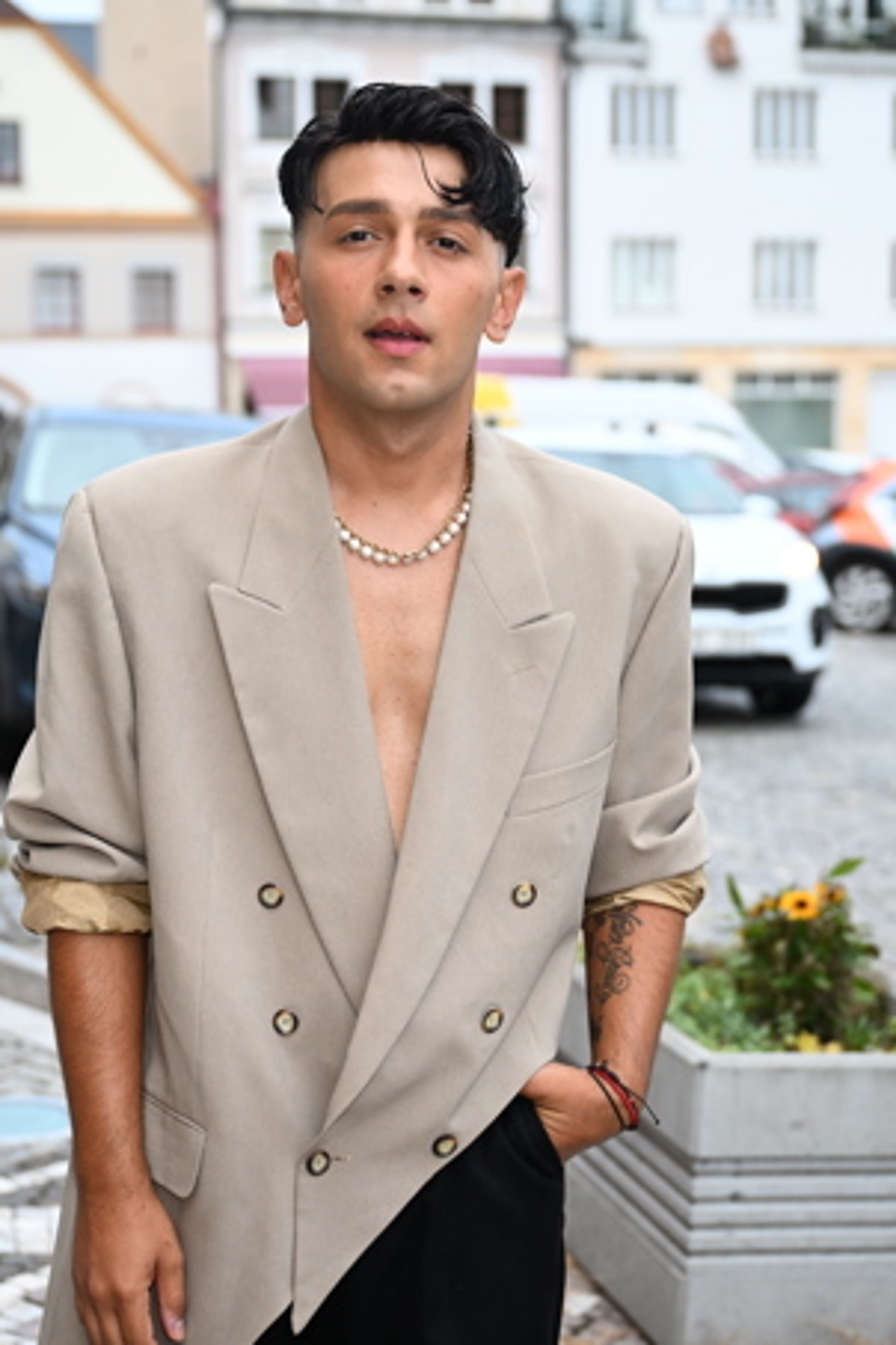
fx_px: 2501
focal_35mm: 67
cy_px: 671
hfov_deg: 20.3
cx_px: 421
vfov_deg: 30.1
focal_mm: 44
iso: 1250
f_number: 2.8
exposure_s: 1/250
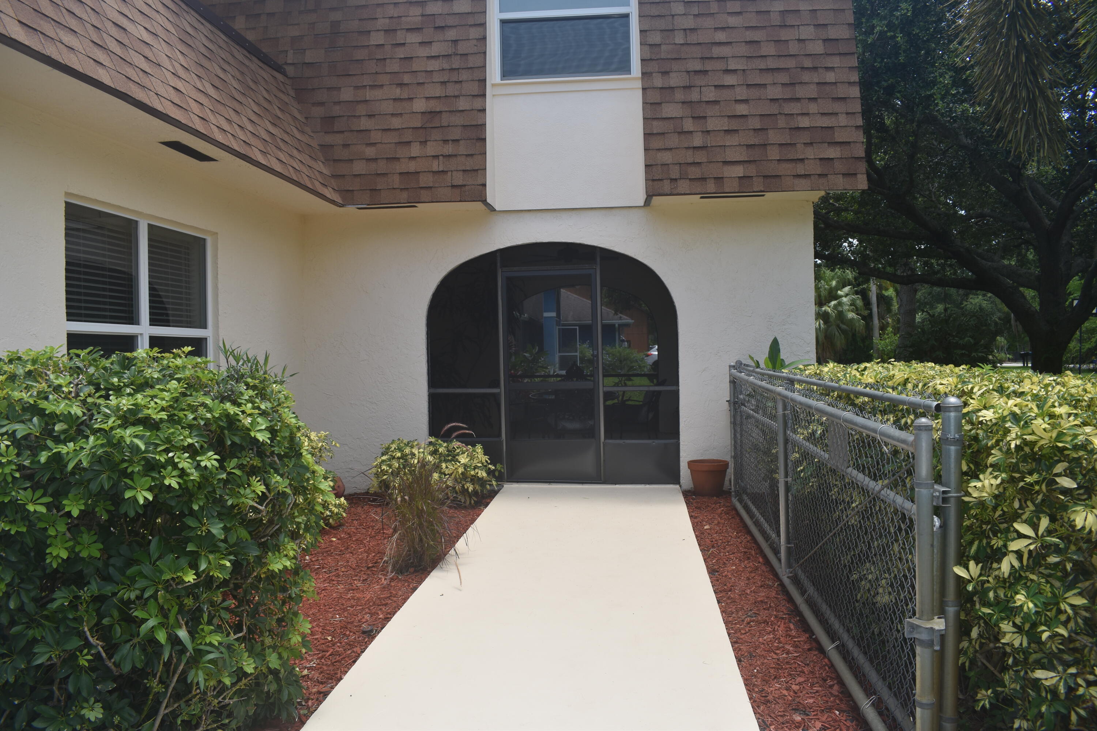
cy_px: 366
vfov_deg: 47.9
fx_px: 823
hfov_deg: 67.4
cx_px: 548
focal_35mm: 27
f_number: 8
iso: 100
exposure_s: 1/200
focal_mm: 18
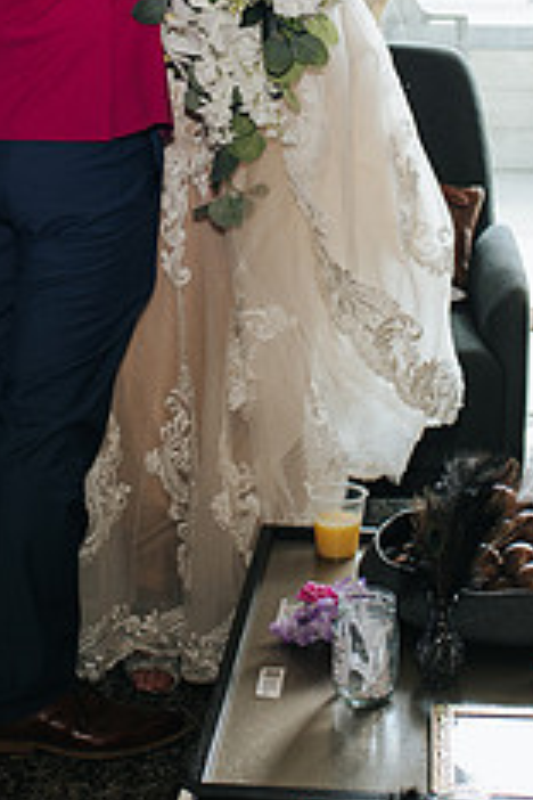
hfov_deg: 13.5
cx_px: 182
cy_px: 51
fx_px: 2243
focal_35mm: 101
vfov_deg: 19.8
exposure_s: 1/200
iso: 500
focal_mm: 35
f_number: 3.5
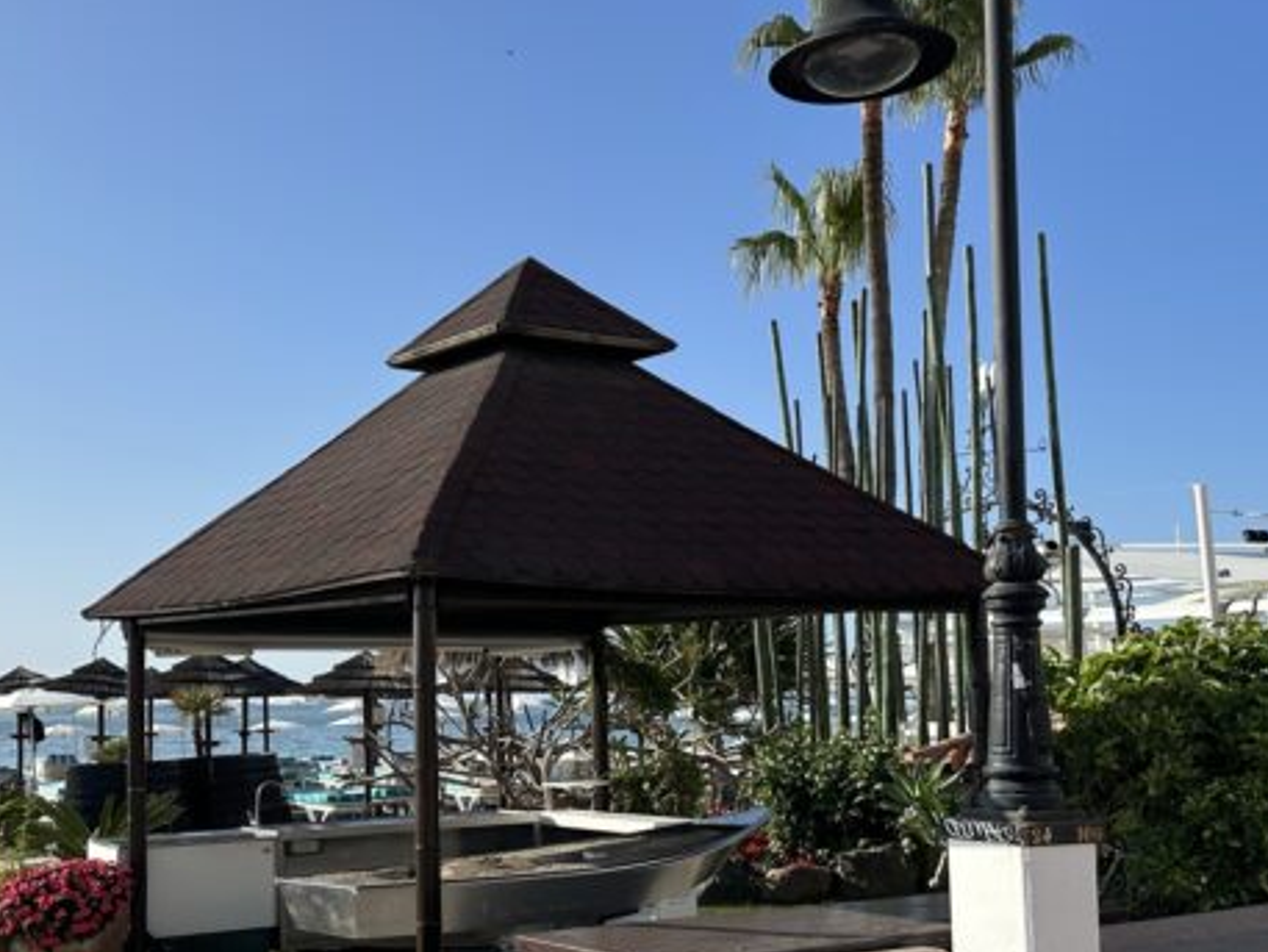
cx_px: 327
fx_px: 1539
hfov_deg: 43.4
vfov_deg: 34.1
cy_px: 636
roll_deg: +0.9
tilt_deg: +2.4
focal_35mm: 42
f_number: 1.78
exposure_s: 1/6623
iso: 80
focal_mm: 6.86
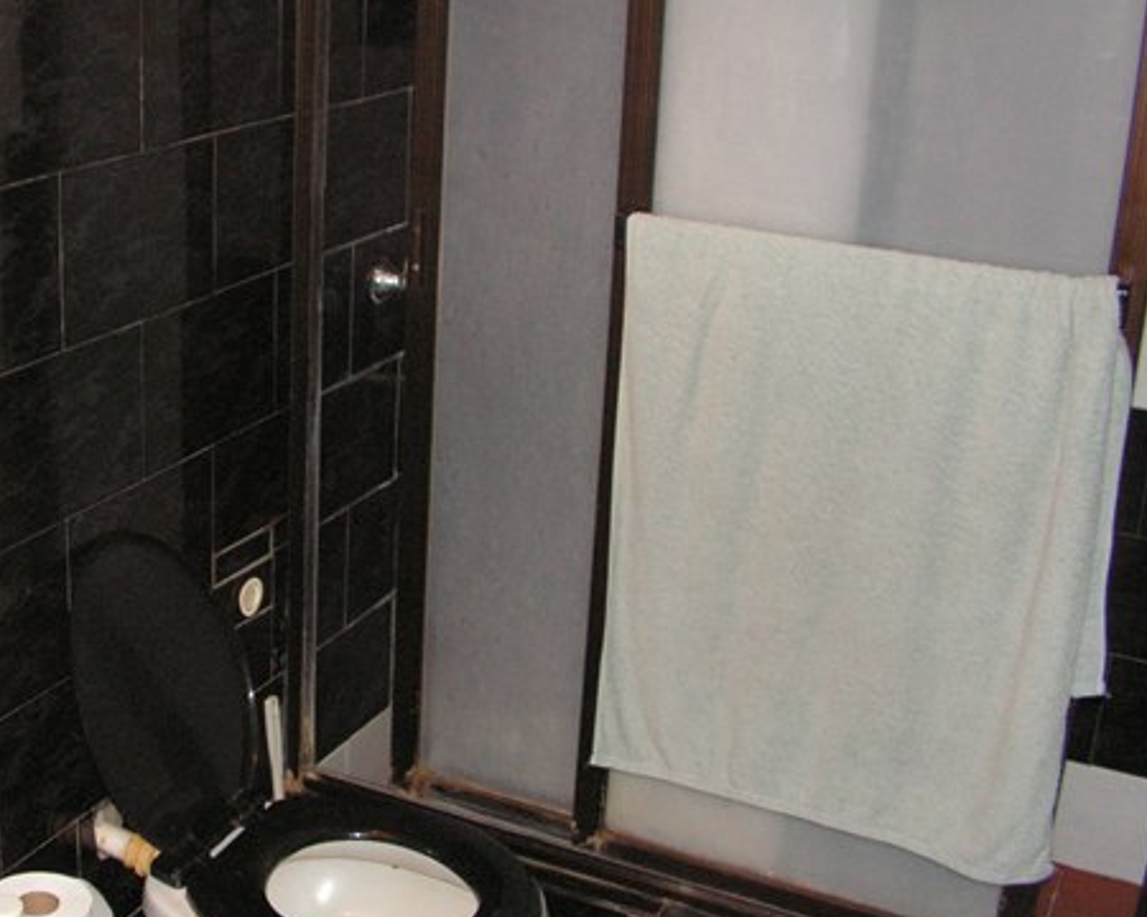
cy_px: 464
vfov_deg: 30.3
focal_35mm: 50
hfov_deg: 36.9
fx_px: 1697
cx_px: 362
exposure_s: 1/40
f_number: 3.2
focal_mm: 6
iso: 160
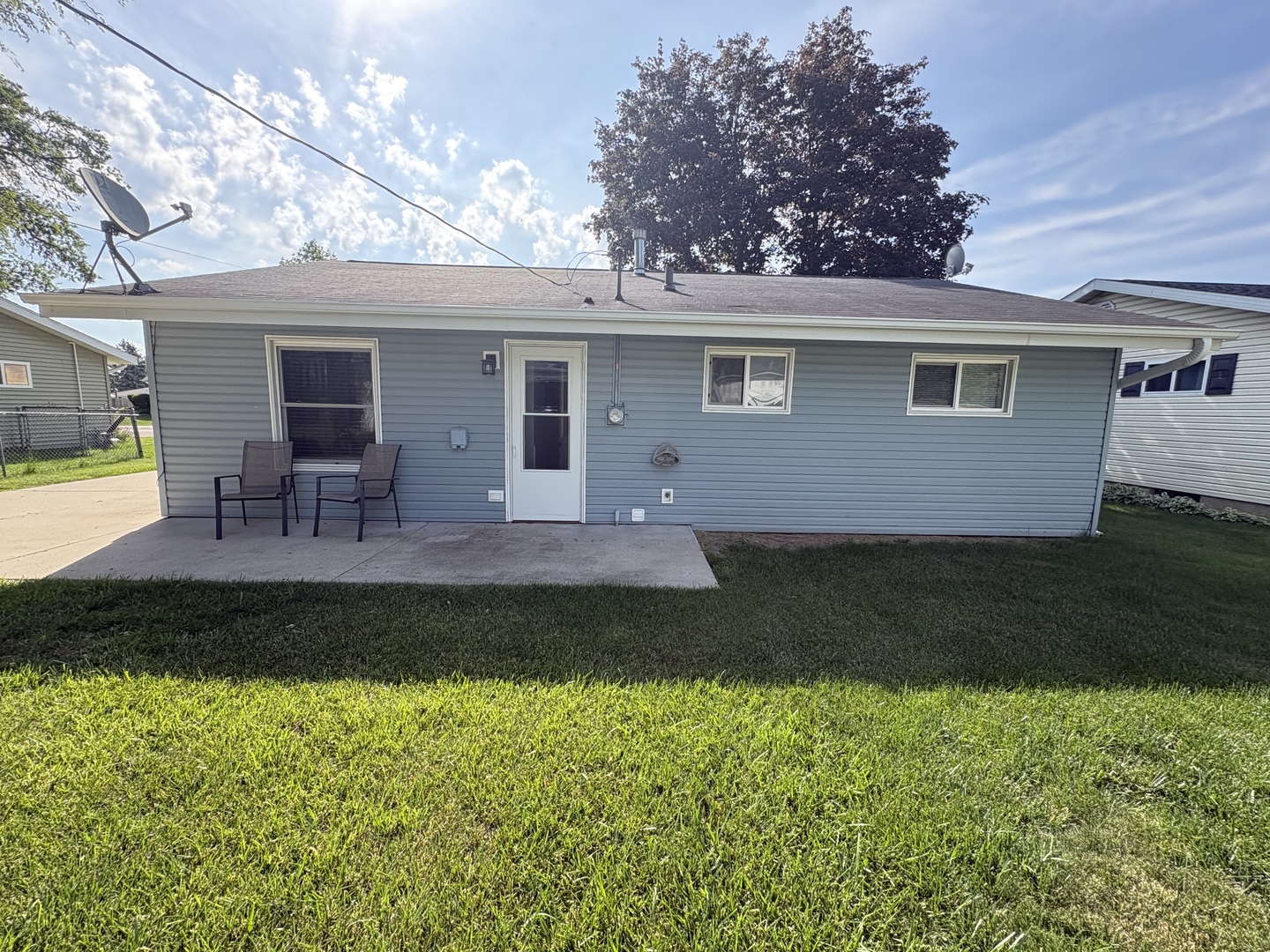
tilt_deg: -6.1
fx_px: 514
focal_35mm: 14
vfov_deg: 85.7
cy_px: 476
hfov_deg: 102.1
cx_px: 635
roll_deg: -0.9
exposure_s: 1/473
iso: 64
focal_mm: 2.22
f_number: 2.2
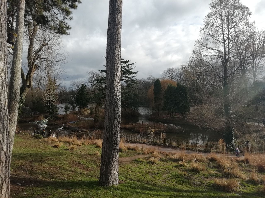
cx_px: 132
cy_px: 99
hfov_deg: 67.3
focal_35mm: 26
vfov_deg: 53.1
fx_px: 199
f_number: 2.2
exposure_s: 1/824
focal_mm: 3.46
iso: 50
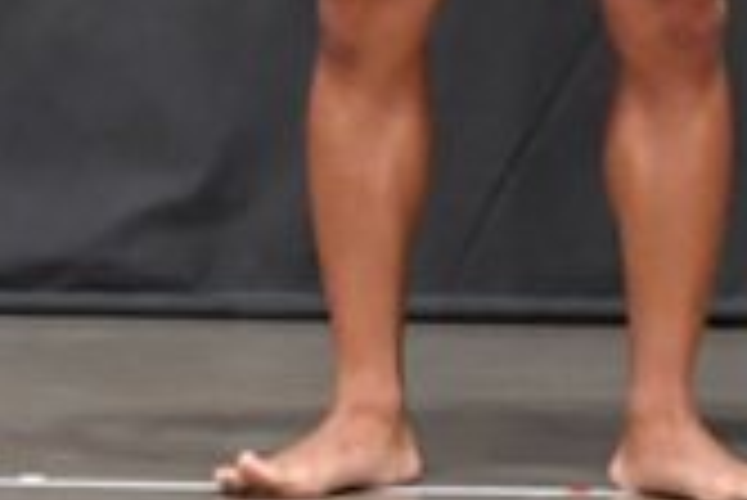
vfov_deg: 1.5
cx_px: -817
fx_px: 19542
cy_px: -302
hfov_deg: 2.2
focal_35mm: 941
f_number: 5.6
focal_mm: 135
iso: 6400
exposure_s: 1/400
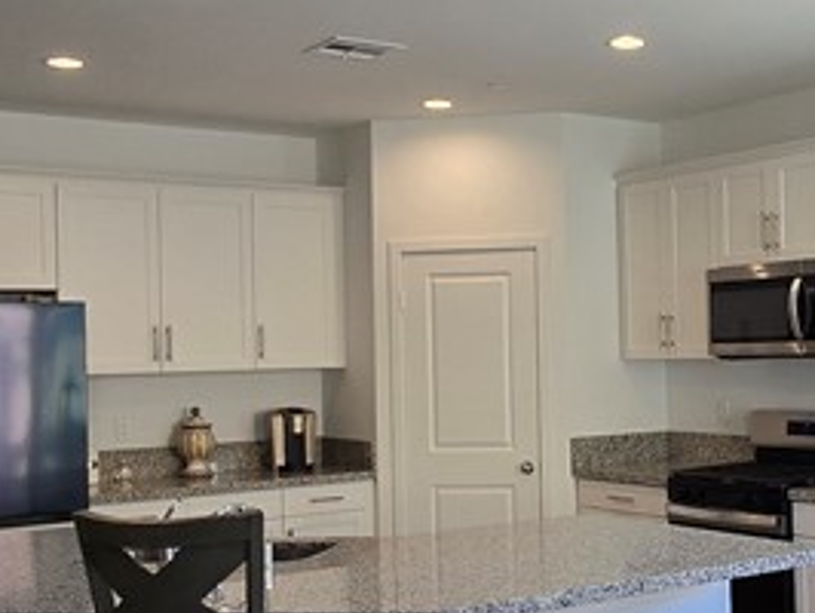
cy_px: 340
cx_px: 634
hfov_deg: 37.0
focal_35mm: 50
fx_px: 1178
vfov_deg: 29.1
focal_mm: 2.2
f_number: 2.2
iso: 64
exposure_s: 1/120
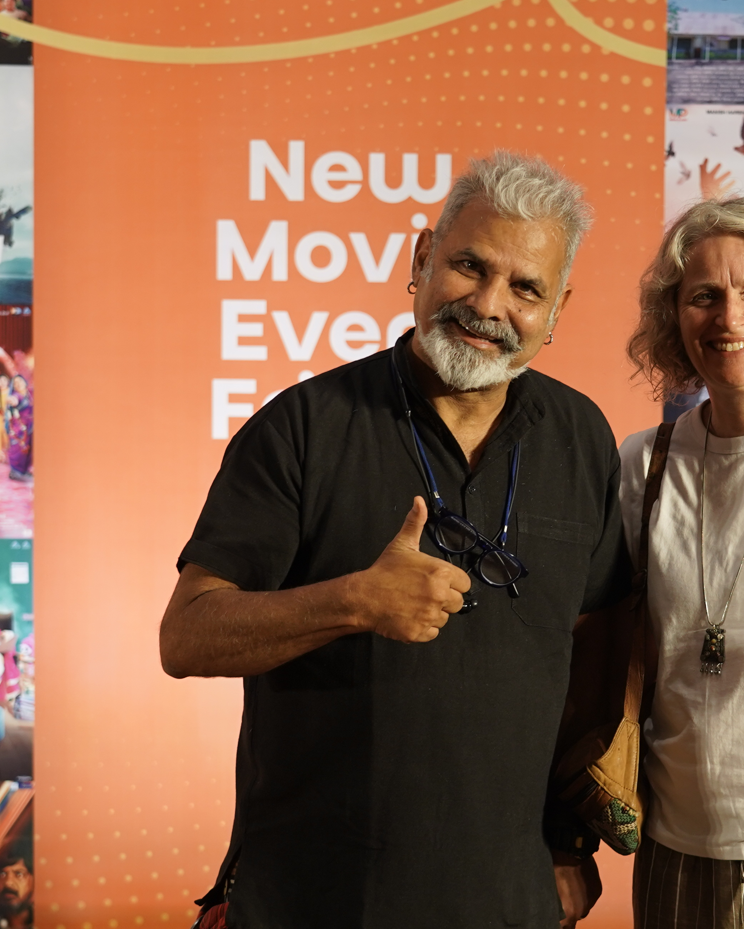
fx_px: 2697
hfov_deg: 15.6
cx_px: 553
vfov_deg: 19.6
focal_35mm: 98
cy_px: 461
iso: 640
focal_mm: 46
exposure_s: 1/160
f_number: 4
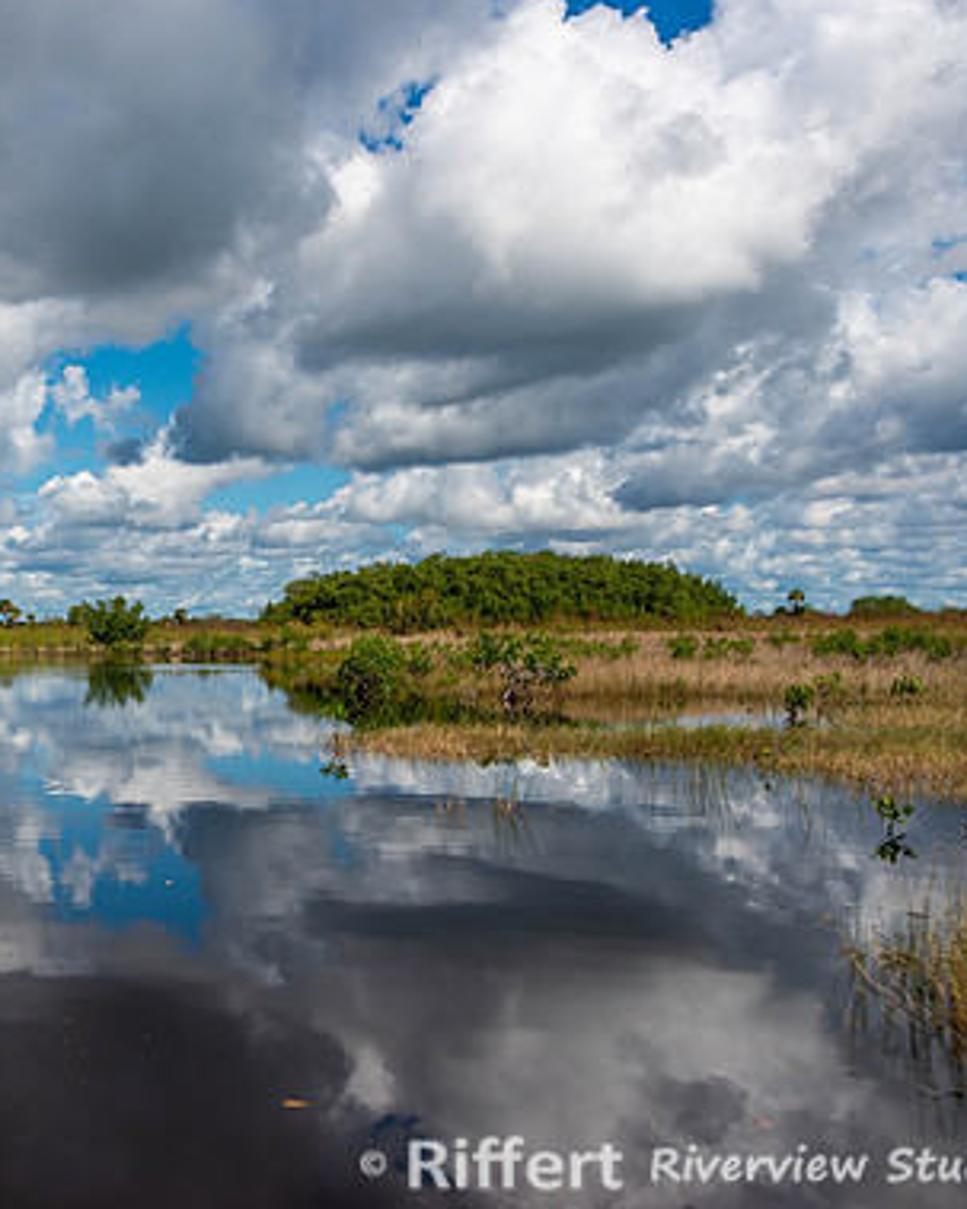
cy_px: 604
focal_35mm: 46
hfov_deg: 31.6
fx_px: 1646
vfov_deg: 40.3
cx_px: 147
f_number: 11
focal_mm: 32
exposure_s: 1/250
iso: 100
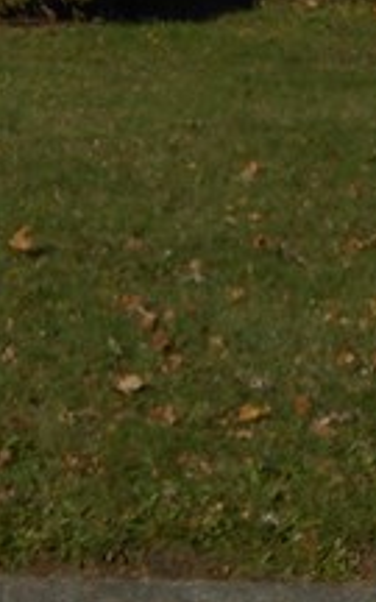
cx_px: -295
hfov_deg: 6.5
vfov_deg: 10.1
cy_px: -463
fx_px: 3214
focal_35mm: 196
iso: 80
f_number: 4.5
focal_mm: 6.9
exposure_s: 1/1000
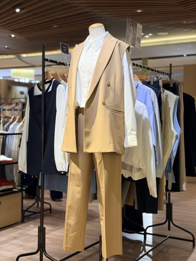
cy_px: 130
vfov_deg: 36.8
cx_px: 98
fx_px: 393
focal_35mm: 52
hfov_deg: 28.0
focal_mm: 5.96
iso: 64
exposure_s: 1/60
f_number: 1.6
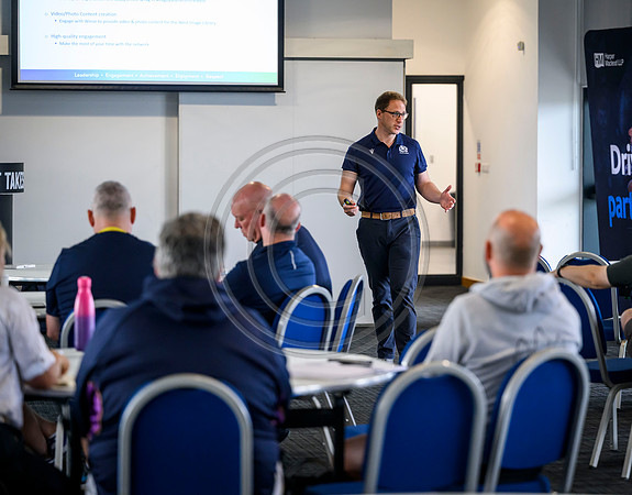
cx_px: 392
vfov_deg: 11.8
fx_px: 2393
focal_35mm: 129
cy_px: 234
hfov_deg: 15.0
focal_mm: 110
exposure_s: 1/500
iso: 2500
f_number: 2.8
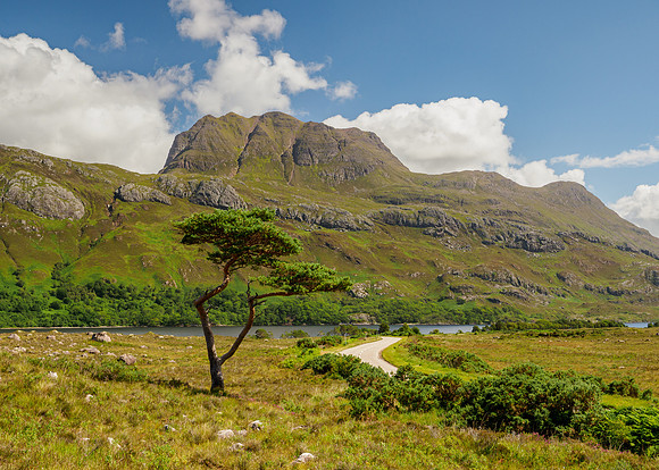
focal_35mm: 43
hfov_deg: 44.3
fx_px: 810
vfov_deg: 32.4
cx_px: 334
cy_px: 250
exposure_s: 1/60
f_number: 7.1
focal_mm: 21
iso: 200
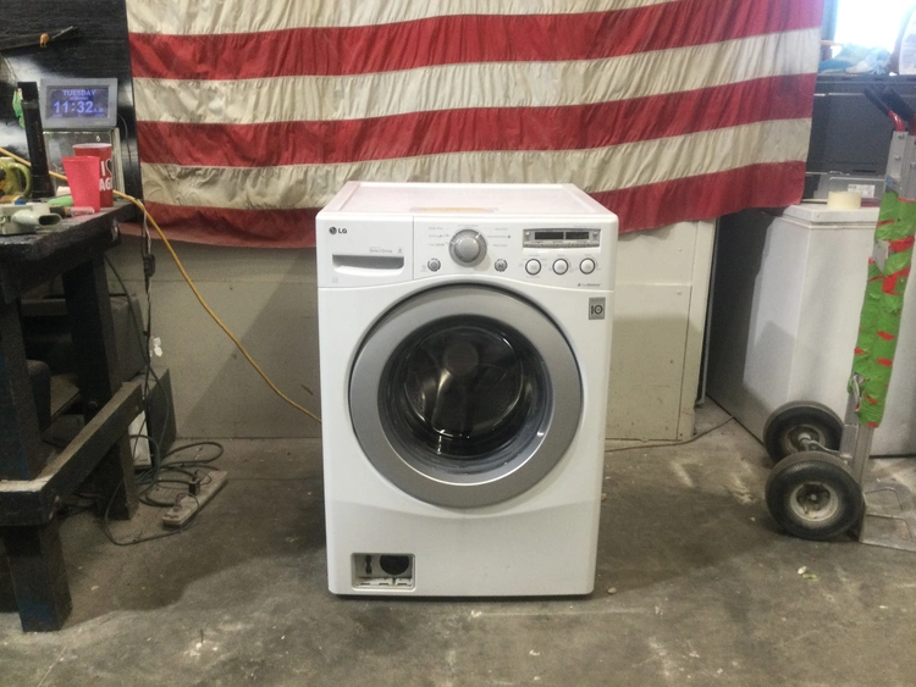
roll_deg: -1.0
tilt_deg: -16.7
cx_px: 458
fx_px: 821
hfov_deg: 58.3
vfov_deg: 45.5
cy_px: 344
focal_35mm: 31
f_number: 2.4
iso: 80
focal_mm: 3.3
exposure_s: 1/30
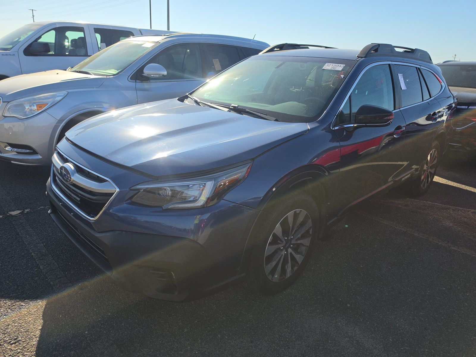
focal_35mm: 23
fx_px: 316
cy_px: 178
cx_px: 238
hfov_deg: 73.9
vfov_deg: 58.9
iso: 64
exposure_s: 1/7058
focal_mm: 6.5
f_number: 1.4
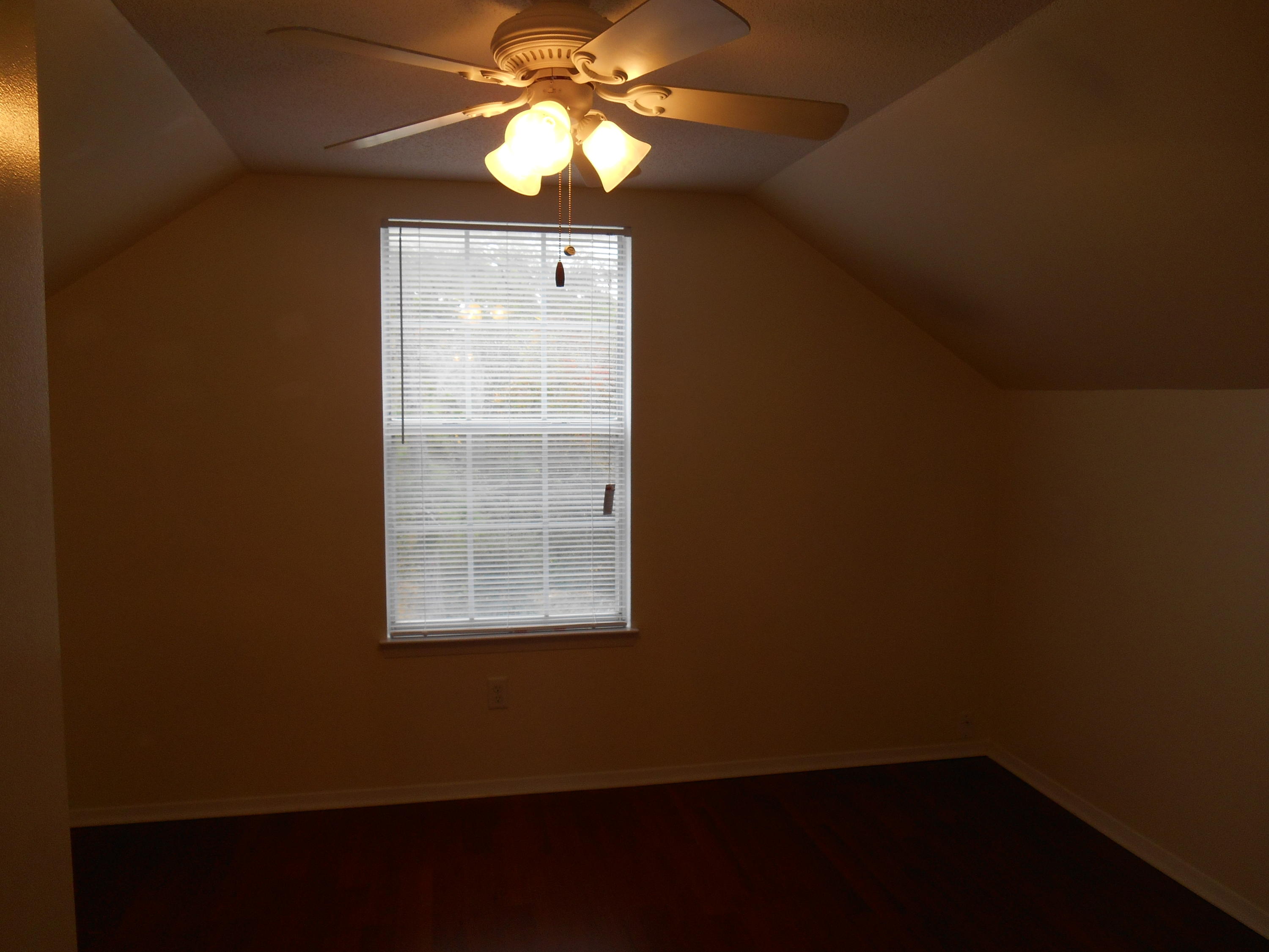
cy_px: 476
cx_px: 634
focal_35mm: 26
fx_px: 953
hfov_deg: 67.3
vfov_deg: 53.1
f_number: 3.4
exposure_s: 1/30
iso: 80
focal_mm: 4.7
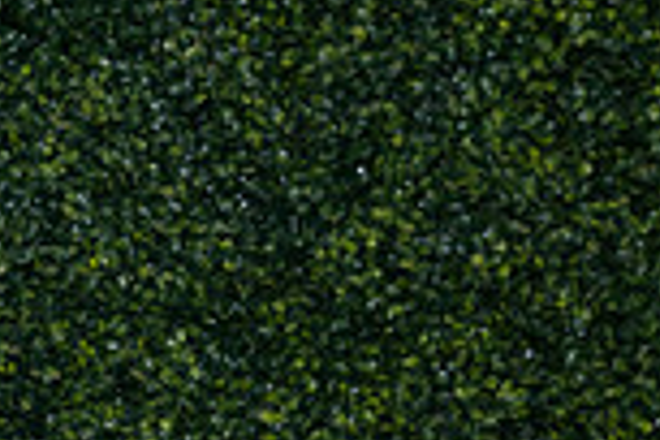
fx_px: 3886
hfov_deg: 9.3
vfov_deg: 6.4
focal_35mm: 212
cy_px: 619
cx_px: -440
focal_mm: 56
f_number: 5
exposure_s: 1/160
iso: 400
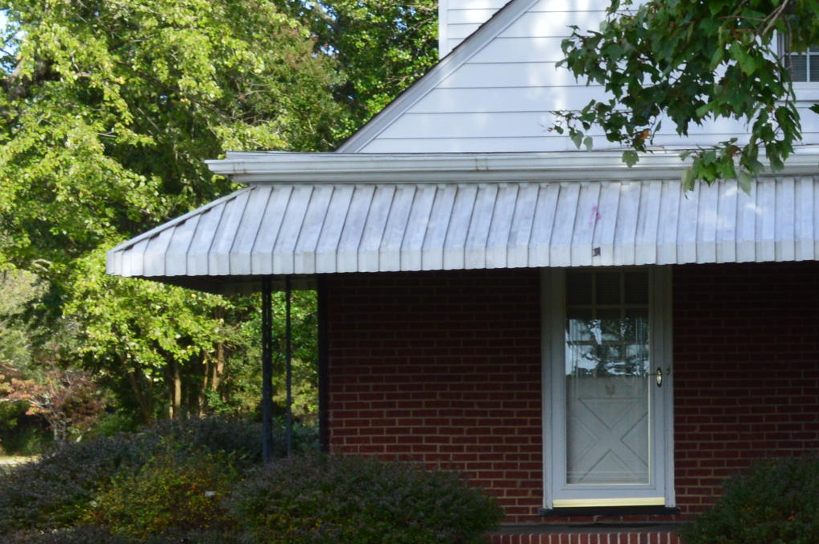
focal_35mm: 115
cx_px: 988
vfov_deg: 11.9
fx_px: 2614
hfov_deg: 17.0
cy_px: 408
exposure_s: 1/160
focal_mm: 26
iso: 400
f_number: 9
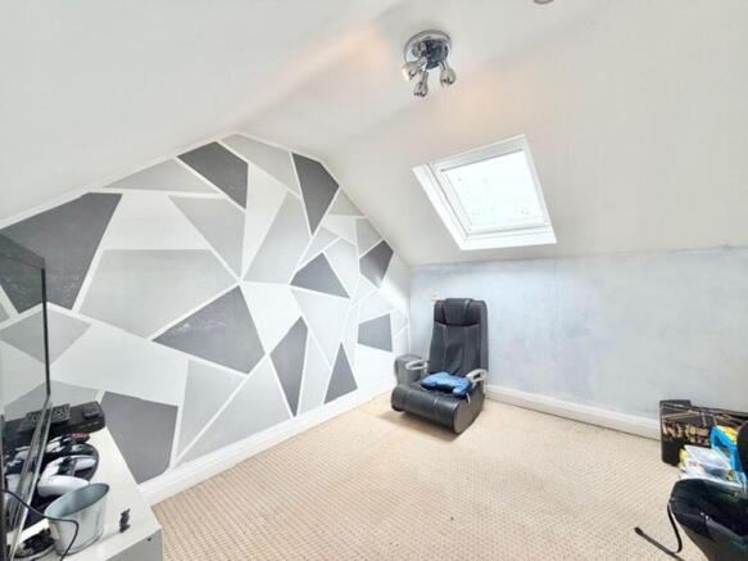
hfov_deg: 102.1
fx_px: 302
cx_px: 374
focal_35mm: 14
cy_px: 280
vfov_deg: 85.7
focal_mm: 2.22
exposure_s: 1/100
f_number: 2.2
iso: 80
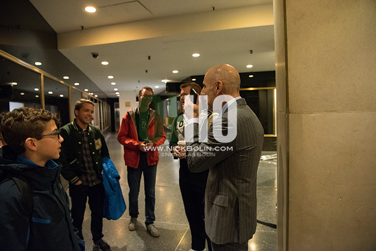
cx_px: 188
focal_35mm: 24
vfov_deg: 53.2
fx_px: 251
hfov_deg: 73.7
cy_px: 126
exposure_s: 1/60
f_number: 3.5
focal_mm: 24
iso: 10000
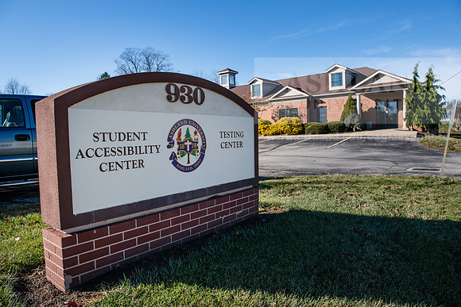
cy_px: 154
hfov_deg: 73.7
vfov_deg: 53.2
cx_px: 230
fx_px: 307
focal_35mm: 24
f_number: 7.1
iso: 160
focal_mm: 24
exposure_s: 1/400
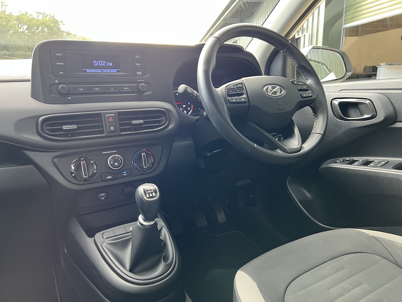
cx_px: 201
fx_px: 302
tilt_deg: -13.0
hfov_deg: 67.3
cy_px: 151
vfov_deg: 53.1
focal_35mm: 26
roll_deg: +3.7
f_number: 1.5
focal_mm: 5.7
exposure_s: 1/82
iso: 125
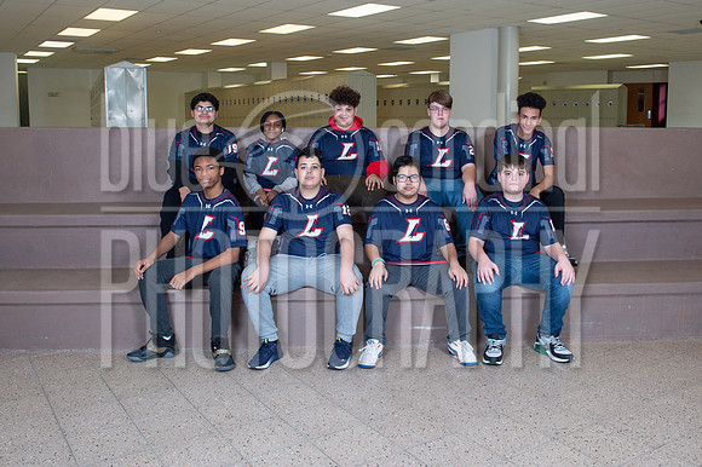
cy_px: 189
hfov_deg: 55.3
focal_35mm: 34
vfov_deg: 38.3
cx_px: 357
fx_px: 670
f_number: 6.3
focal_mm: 28
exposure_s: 1/200
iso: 800
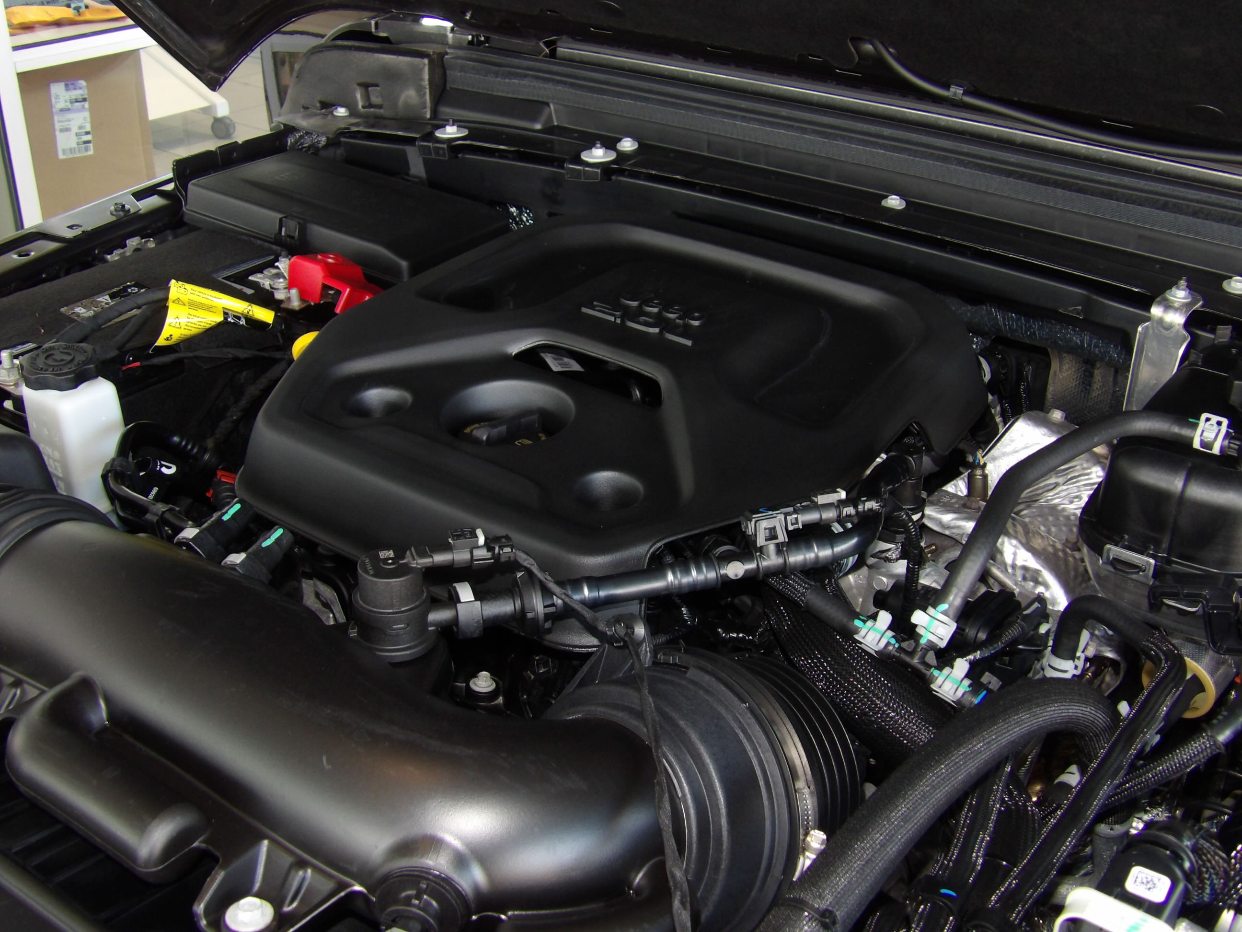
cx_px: 621
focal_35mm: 39
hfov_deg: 47.9
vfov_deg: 36.8
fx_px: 1399
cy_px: 466
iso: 200
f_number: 3.7
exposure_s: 1/30
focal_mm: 7
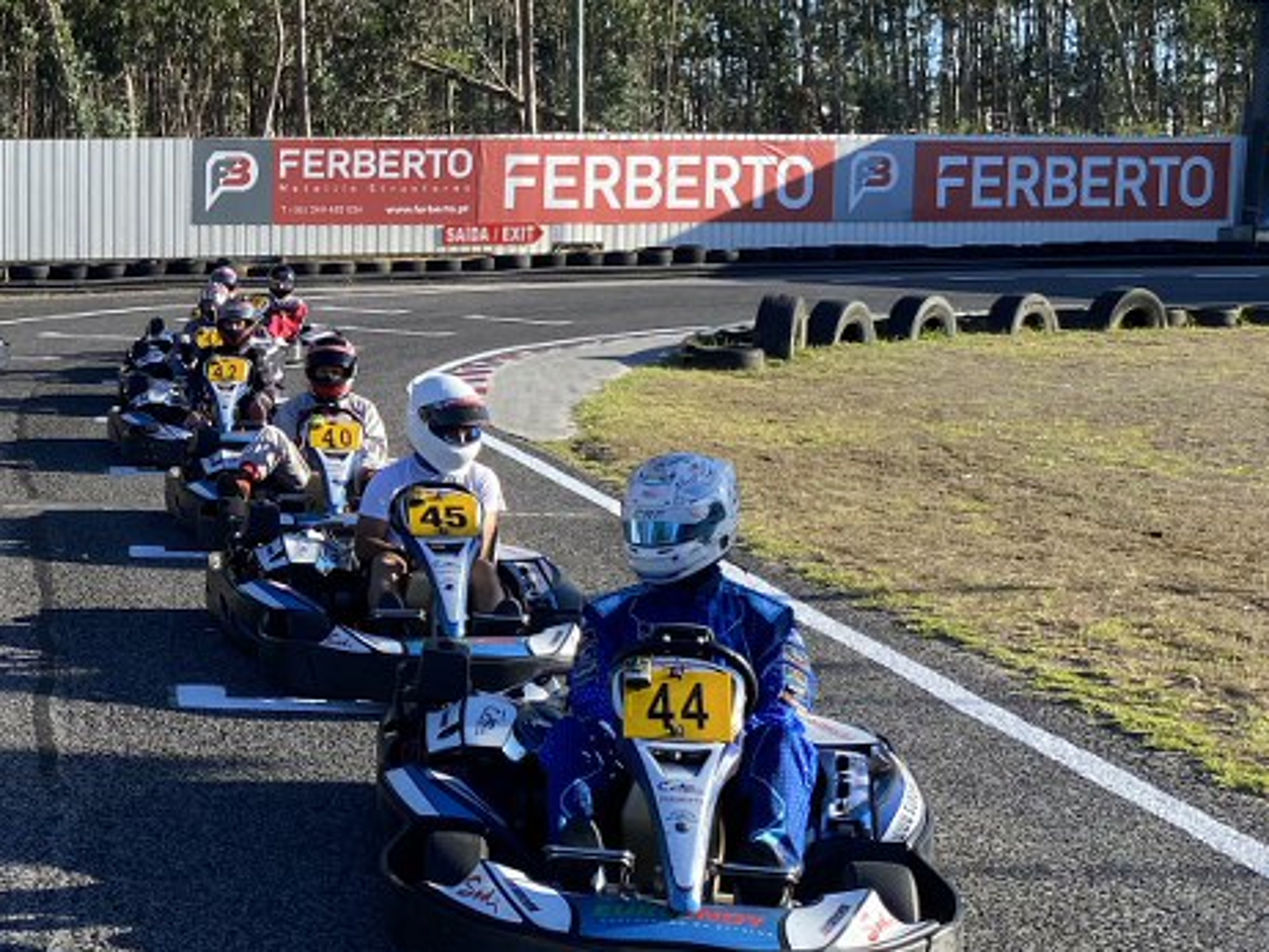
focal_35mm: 60
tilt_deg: -7.2
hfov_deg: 29.1
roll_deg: -0.3
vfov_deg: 24.4
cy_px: 436
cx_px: -128
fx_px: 2201
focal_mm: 4.25
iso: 32
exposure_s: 1/1218
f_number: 1.8
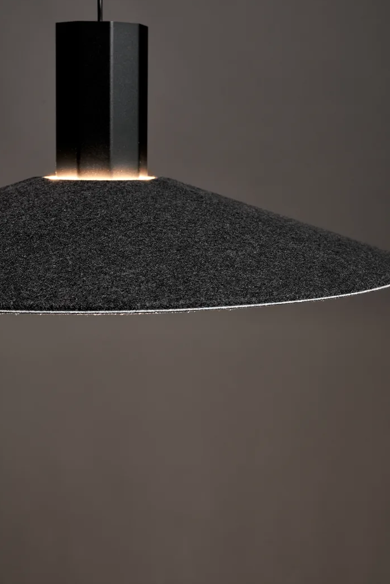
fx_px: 1088
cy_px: 253
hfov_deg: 20.3
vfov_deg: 30.0
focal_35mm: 67
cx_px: 219
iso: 200
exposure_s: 1/4
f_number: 10
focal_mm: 58
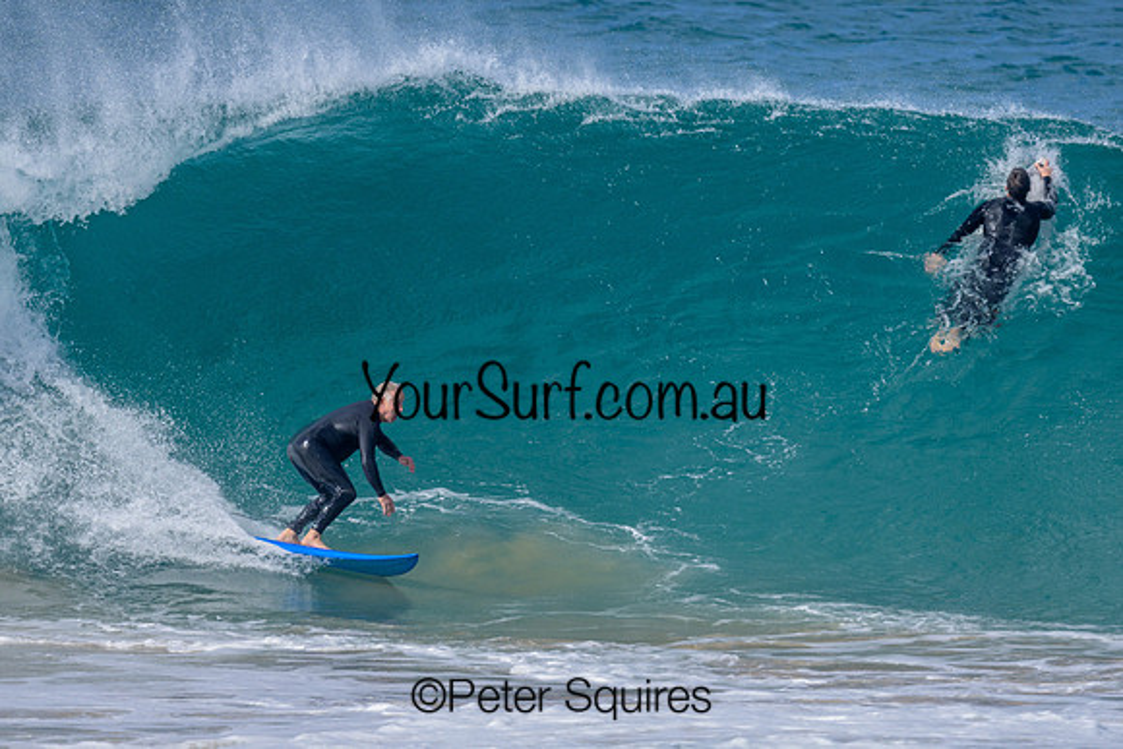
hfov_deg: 2.0
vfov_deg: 1.4
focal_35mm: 1016
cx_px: 587
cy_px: 450
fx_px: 31685
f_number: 6.3
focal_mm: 800
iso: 360
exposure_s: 1/2000
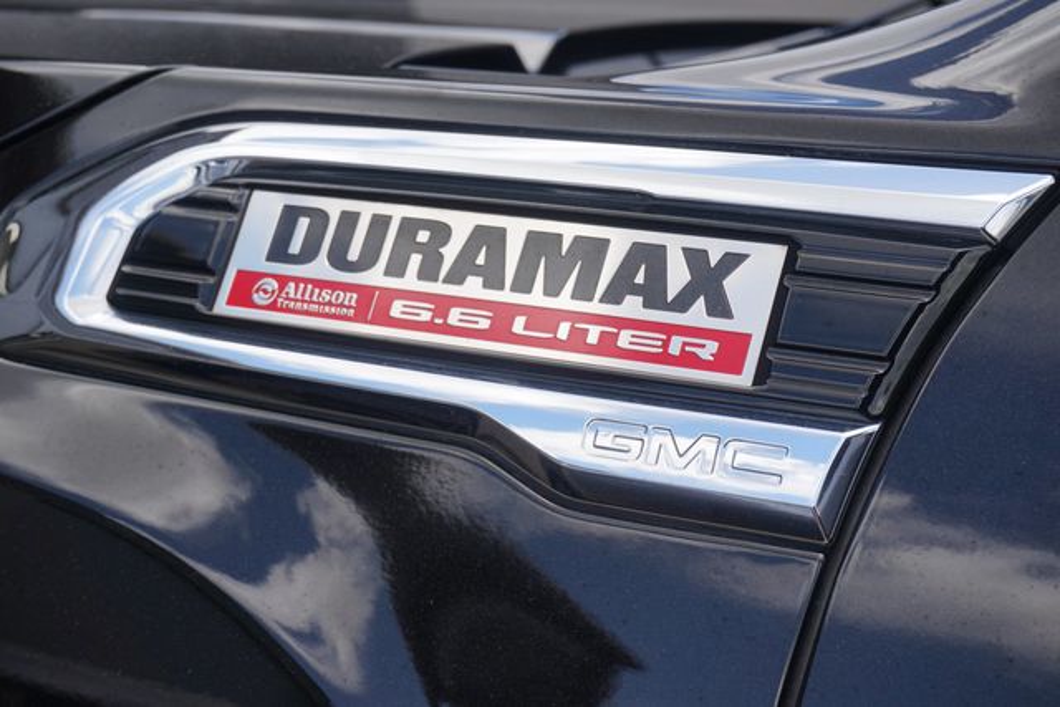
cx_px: 530
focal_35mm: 73
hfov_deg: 27.7
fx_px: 2150
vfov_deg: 18.7
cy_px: 354
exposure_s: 1/160
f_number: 8
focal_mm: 49
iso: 100
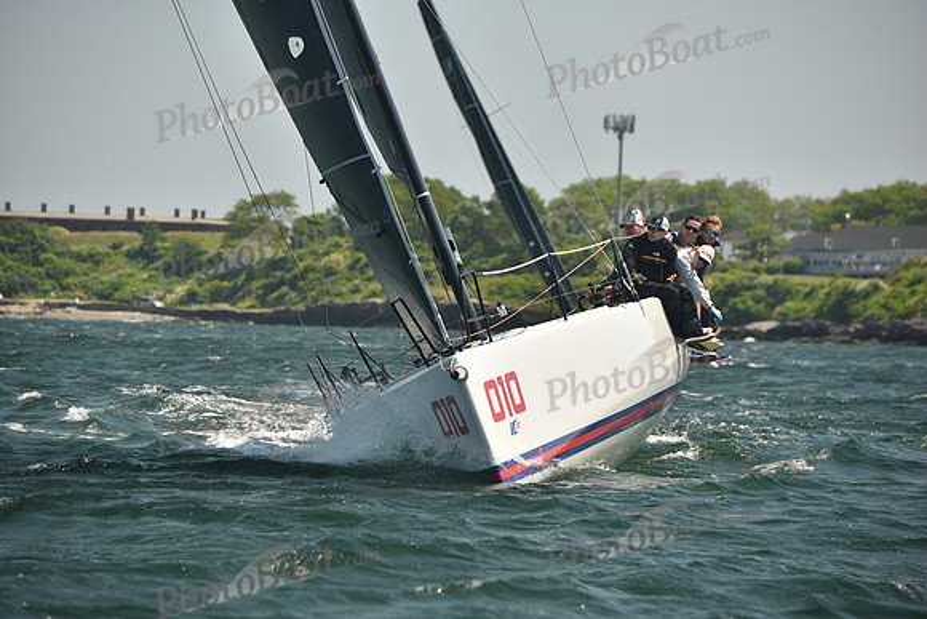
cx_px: 464
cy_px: 310
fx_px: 5151
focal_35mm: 200
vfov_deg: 6.9
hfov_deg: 10.3
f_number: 5.6
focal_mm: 200
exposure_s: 1/640
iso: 250
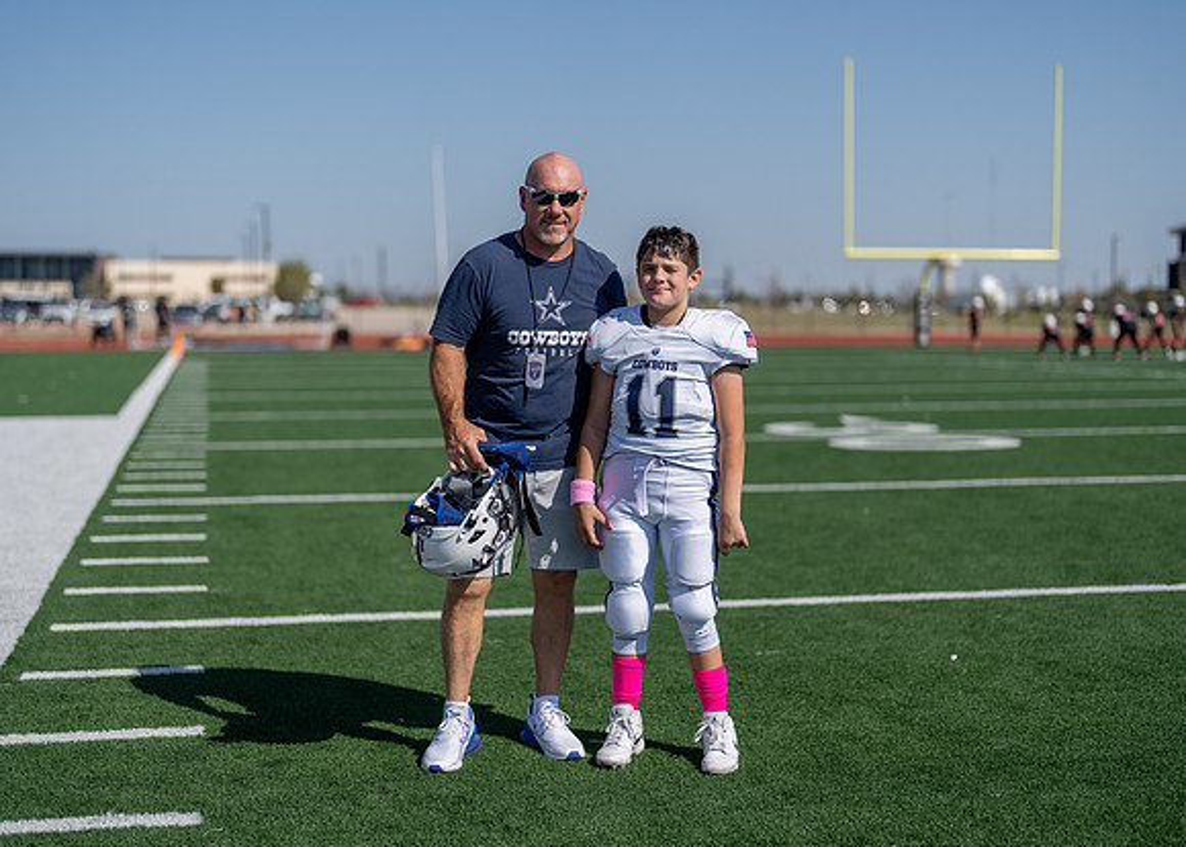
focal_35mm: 52
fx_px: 1764
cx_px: 593
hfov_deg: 37.2
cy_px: 424
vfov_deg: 27.0
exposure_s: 1/16000
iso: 100
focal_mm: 50
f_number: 1.2
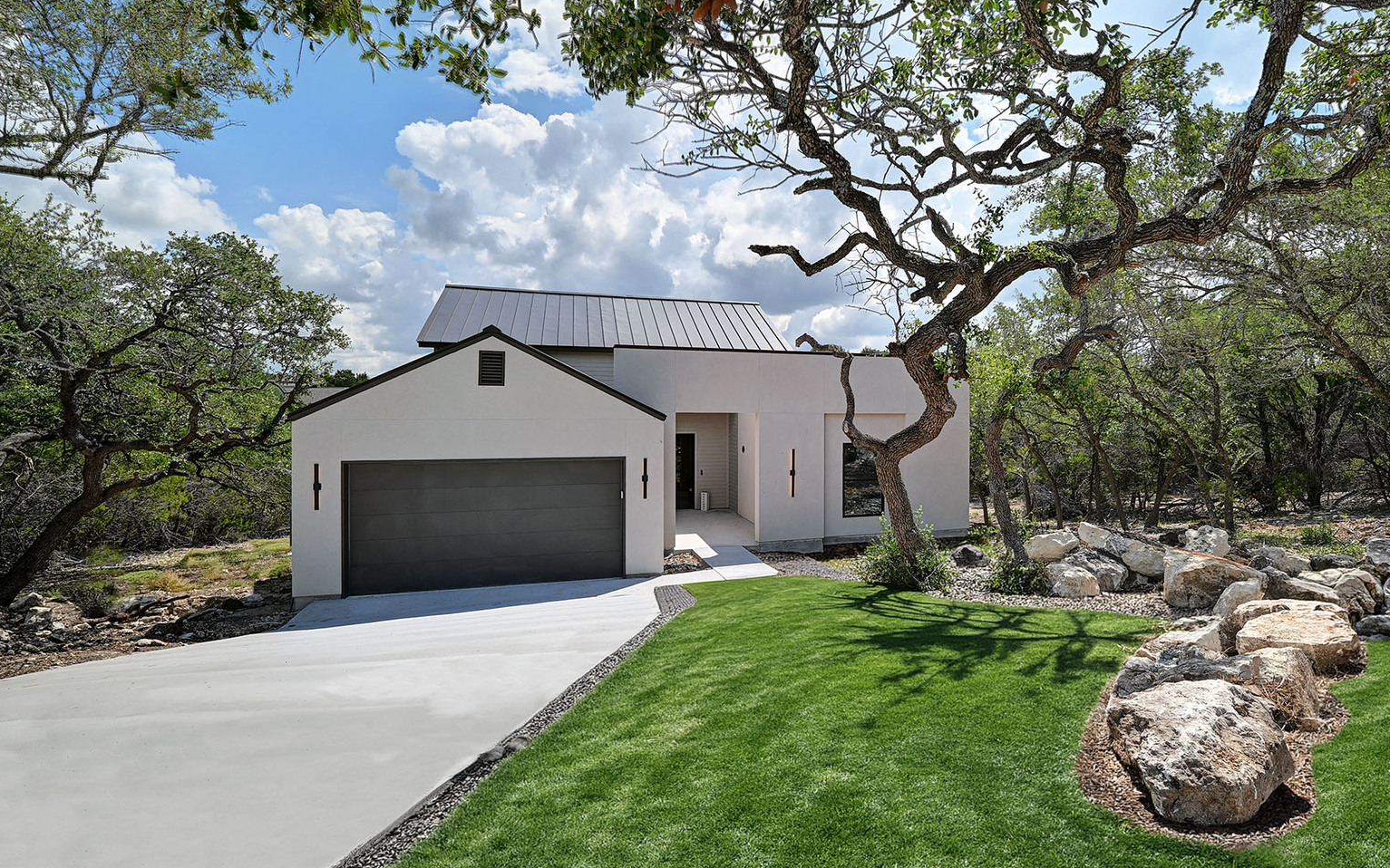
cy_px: 451
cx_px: 693
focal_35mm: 15
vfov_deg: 76.5
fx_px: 551
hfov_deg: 103.2
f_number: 9
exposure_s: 1/250
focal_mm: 9
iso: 100
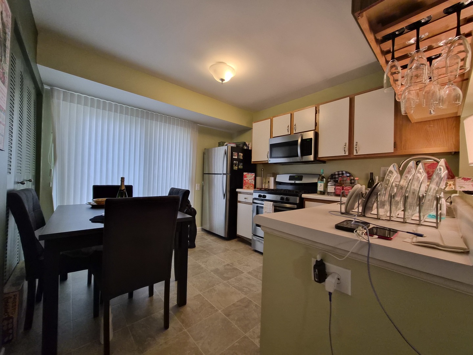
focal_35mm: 13
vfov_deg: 89.9
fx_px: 178
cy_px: 178
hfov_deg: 106.2
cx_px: 236
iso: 200
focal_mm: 1.7
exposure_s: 1/60
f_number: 2.2
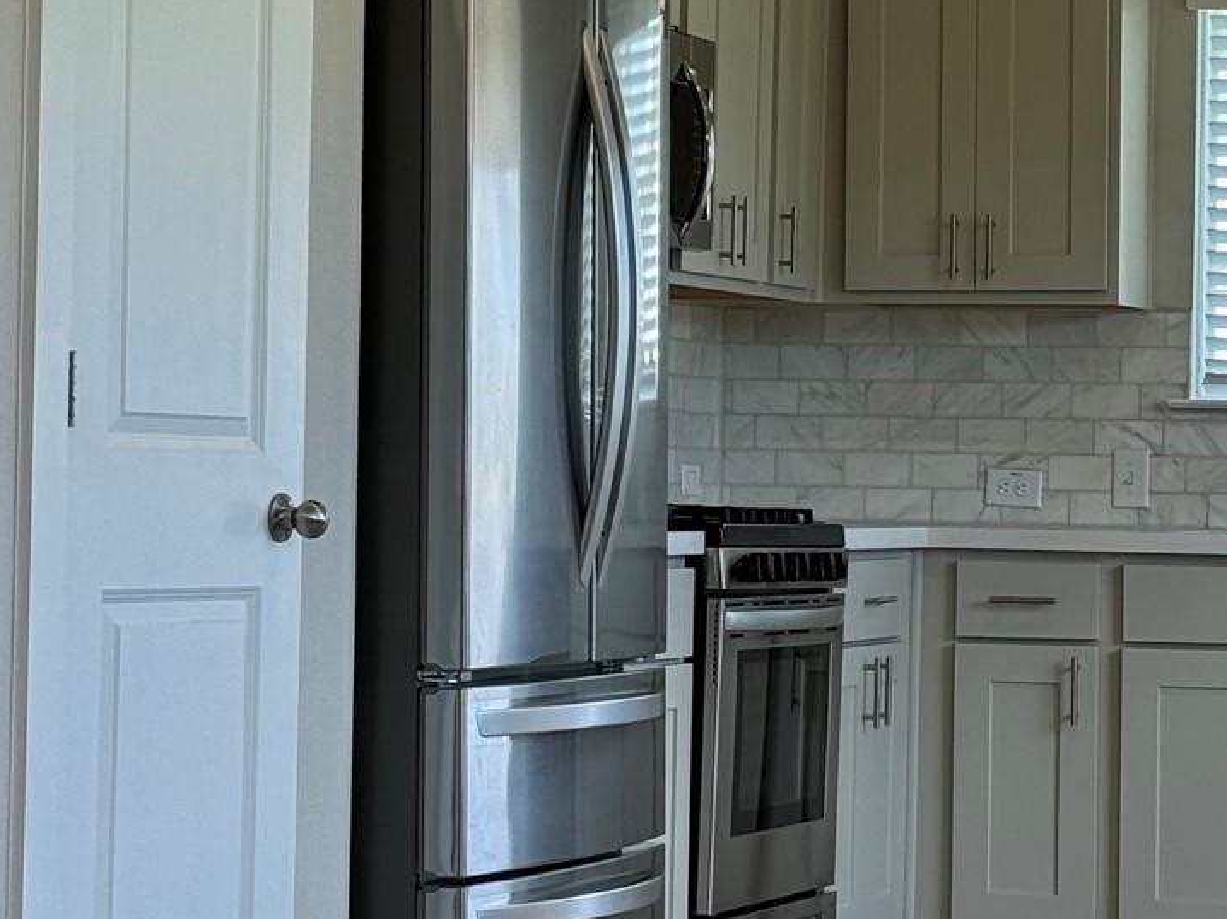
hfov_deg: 14.4
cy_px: 376
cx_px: 884
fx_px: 4854
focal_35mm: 137
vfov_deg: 10.8
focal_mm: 6.76
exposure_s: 1/168
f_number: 1.78
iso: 64
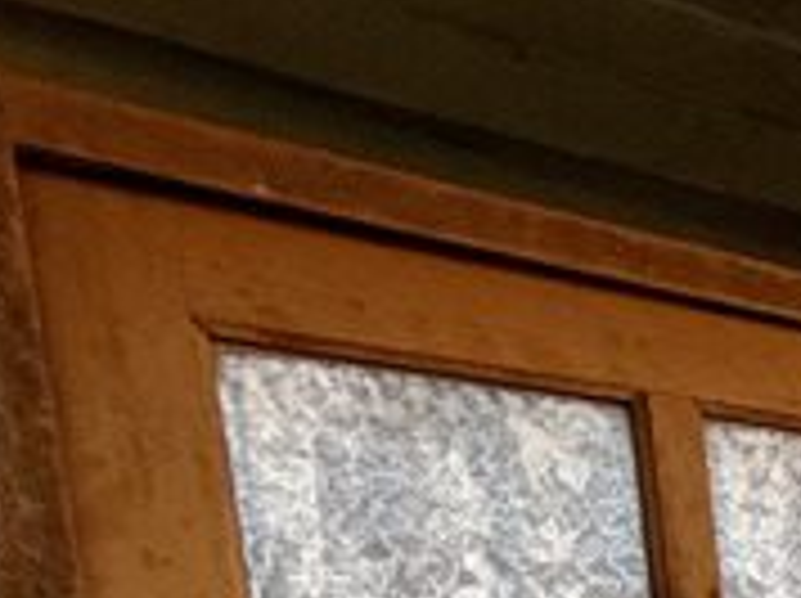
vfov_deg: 18.8
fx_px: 1456
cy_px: 1025
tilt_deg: -6.0
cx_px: 1624
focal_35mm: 63
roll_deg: +2.8
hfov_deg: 18.6
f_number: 2.2
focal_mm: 2.22
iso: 40
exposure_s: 1/109
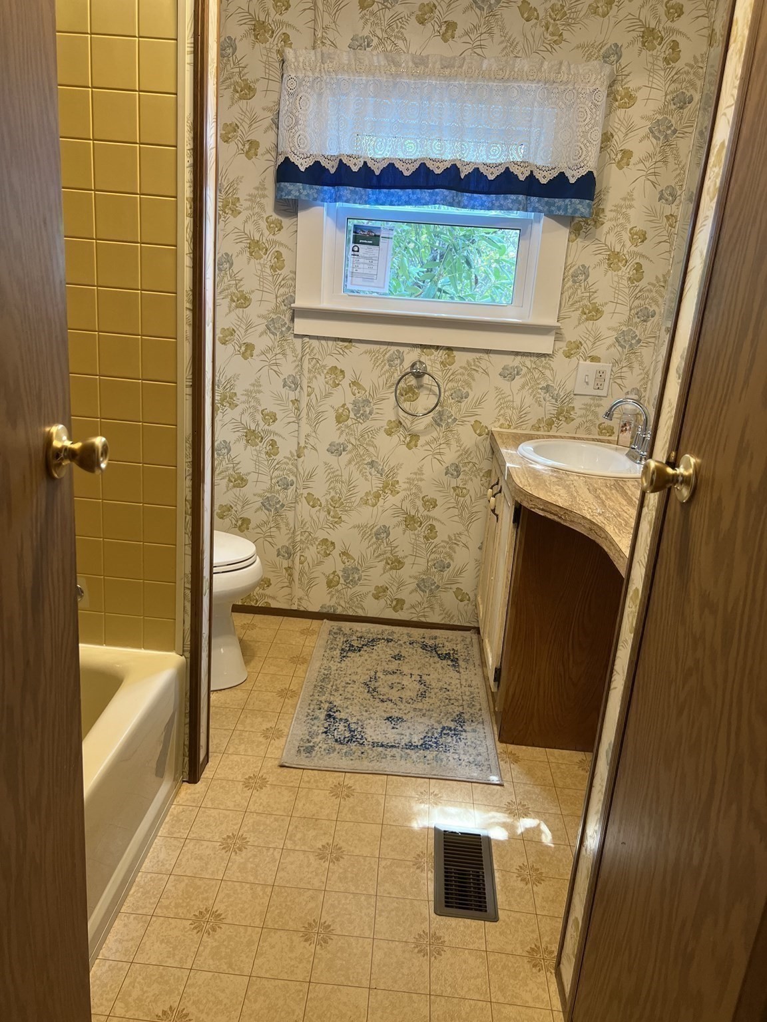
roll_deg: -4.7
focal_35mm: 26
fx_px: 768
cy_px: 511
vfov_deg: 67.3
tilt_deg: -14.0
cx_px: 384
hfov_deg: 53.1
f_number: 1.5
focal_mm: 5.7
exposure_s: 1/60
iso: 64
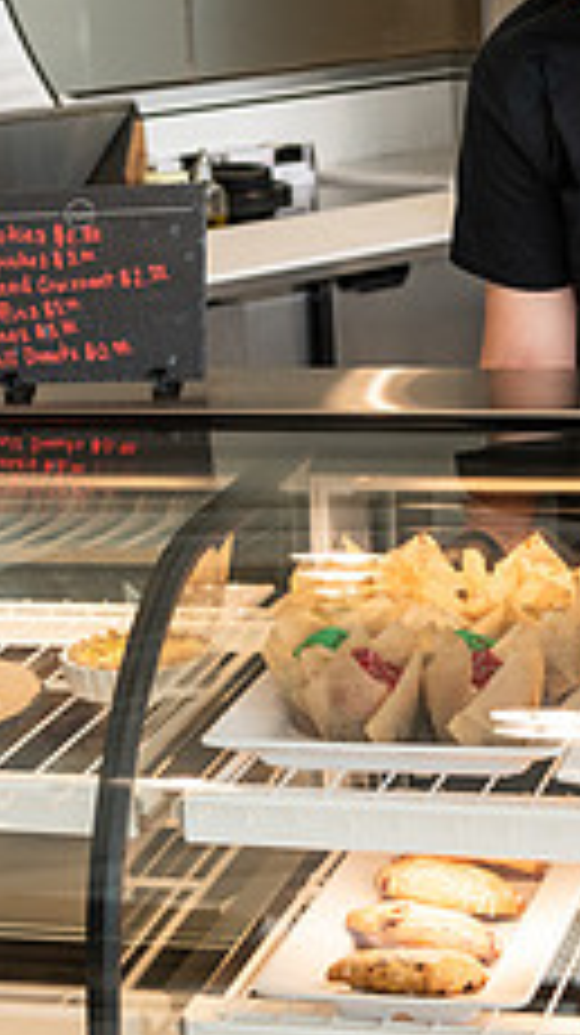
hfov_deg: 10.2
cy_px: 569
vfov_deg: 18.0
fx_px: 3261
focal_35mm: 119
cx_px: 247
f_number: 3.5
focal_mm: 45
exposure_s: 1/200
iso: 640
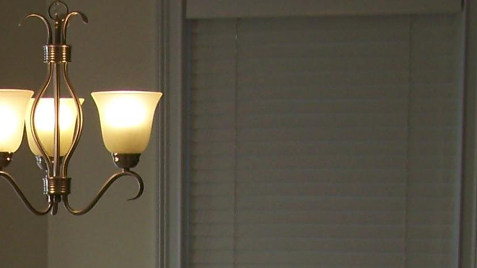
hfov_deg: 14.0
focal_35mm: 149
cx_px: -97
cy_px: 561
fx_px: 1884
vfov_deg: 7.7
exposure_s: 1/100
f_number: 2.8
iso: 64
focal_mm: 6.3
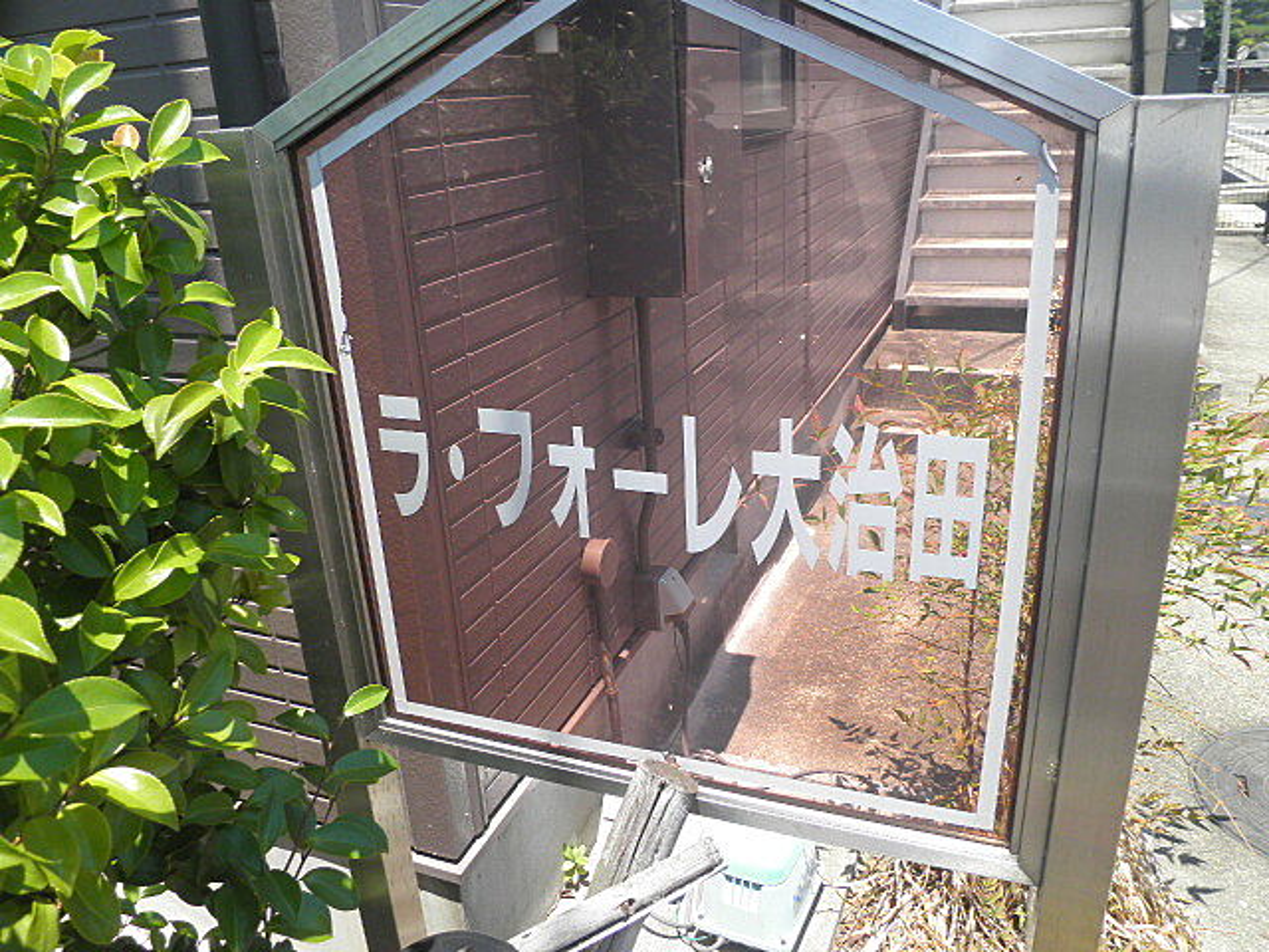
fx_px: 953
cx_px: 634
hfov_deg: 67.3
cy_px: 476
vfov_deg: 53.1
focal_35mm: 26
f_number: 2.8
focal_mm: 4.7
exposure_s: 1/400
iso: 64
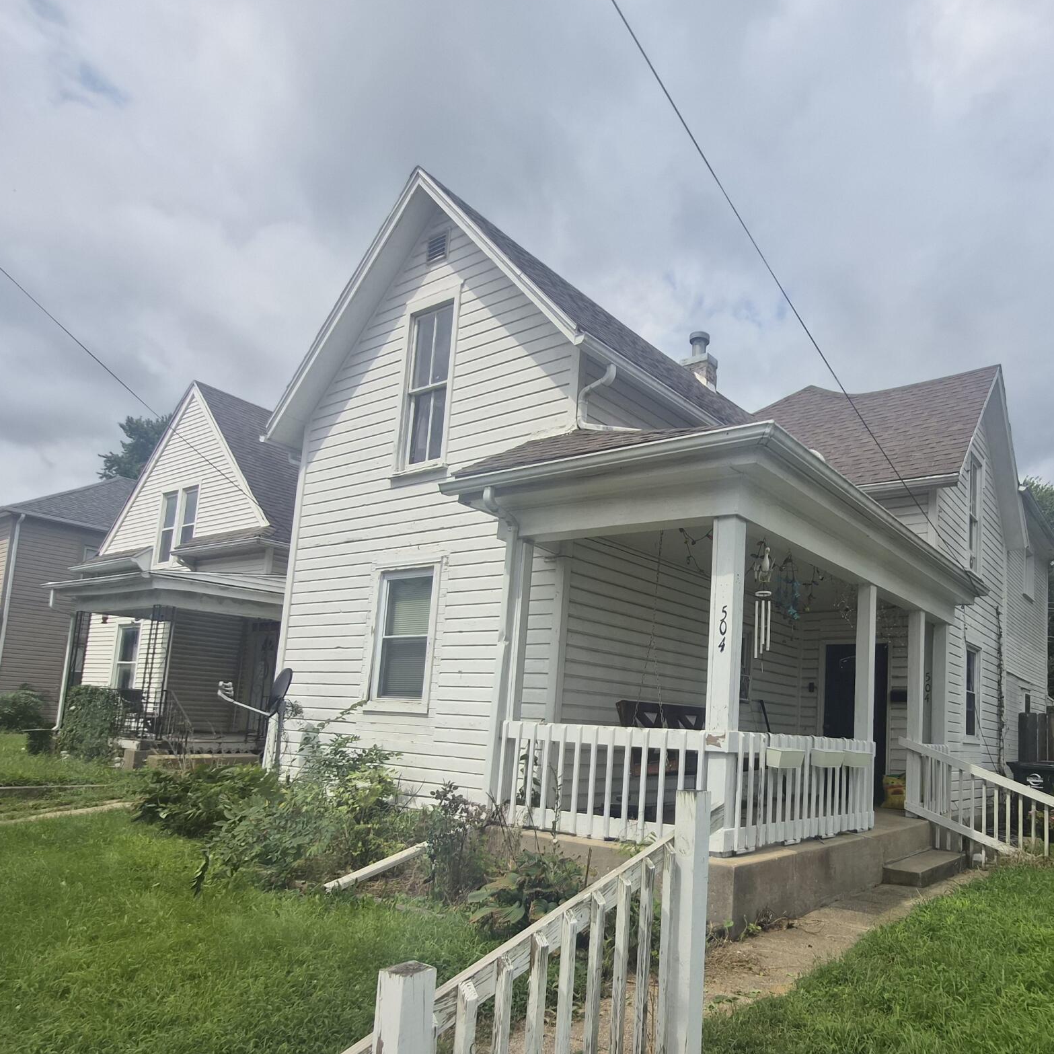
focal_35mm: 22
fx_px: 758
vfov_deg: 68.7
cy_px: 650
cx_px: 681
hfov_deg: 68.1
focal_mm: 1.7
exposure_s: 1/1684
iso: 25
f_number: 2.2
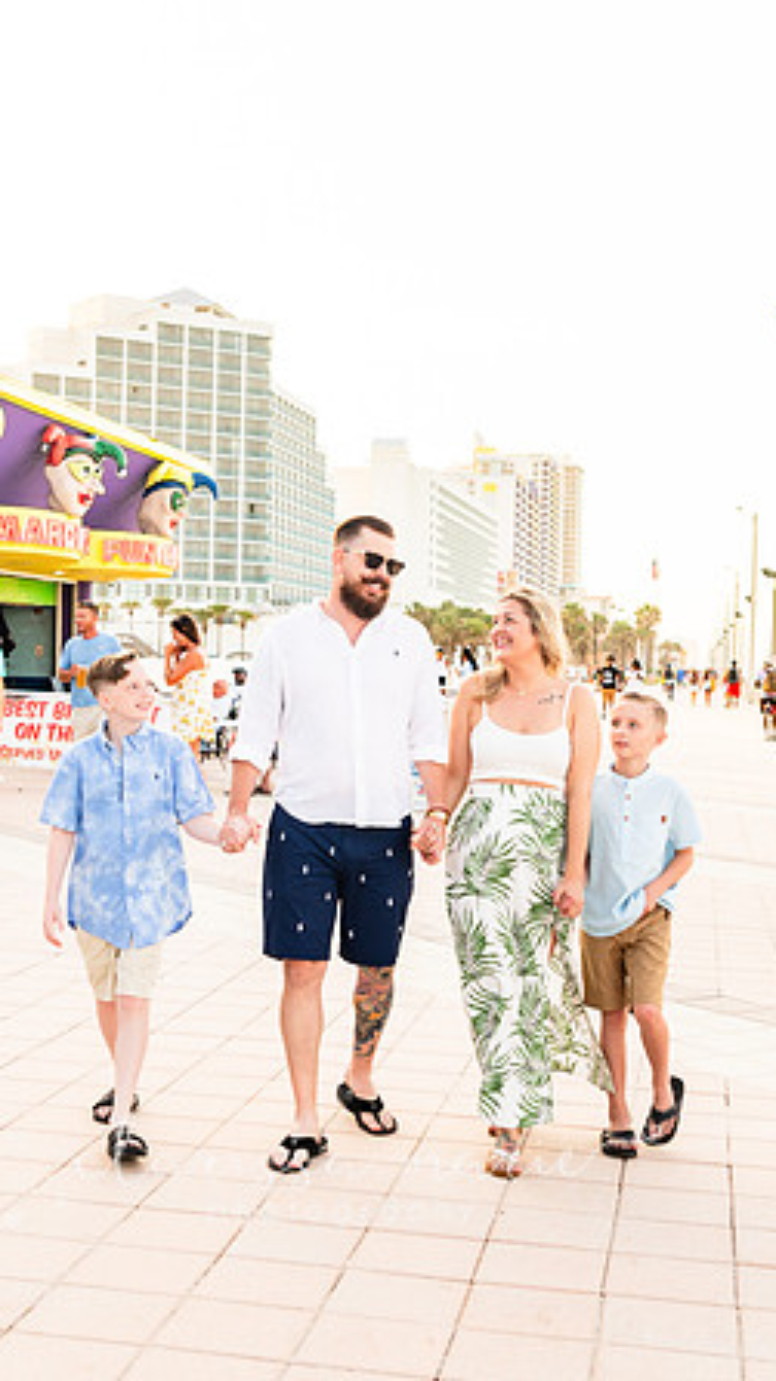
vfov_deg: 41.3
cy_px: 652
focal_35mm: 50
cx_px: 353
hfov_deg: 23.9
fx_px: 1831
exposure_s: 1/200
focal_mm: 26
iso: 80
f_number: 2.8
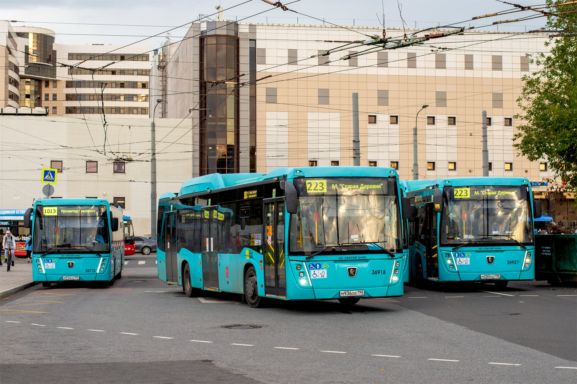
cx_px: 288
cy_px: 192
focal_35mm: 50
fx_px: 801
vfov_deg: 27.0
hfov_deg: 39.6
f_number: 5.6
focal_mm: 50
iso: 200
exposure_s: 1/160
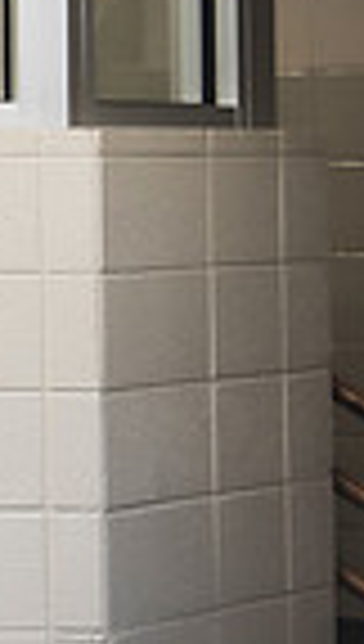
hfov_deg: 6.1
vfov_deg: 11.8
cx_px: -885
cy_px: 11
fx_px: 3072
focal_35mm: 180
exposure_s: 1/160
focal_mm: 42
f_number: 2.8
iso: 500
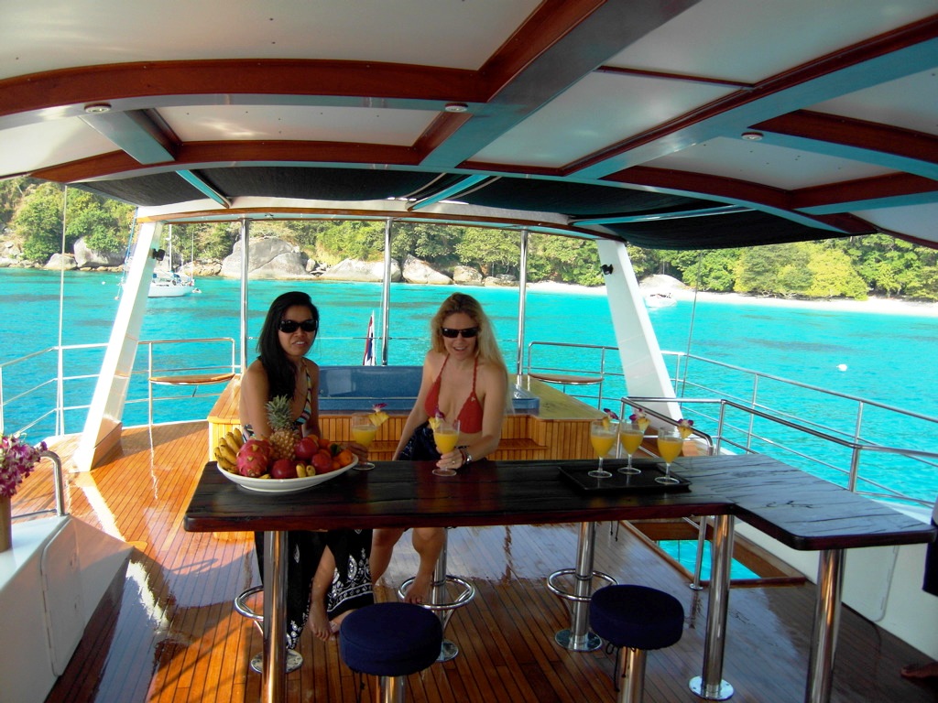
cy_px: 352
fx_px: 759
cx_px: 469
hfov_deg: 63.4
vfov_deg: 49.7
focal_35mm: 28
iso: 80
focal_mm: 6
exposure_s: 1/100
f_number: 7.3
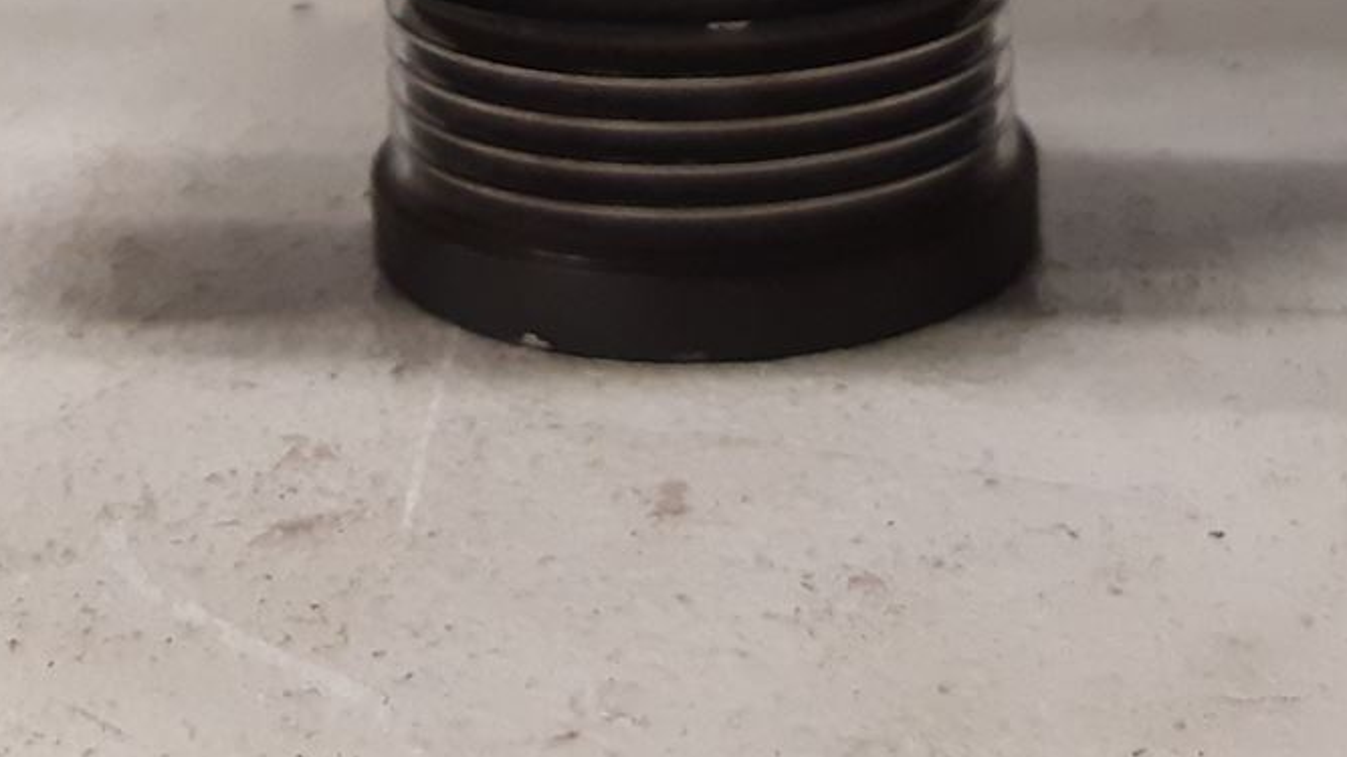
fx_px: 3107
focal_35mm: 87
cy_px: -692
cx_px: 622
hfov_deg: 24.5
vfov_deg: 12.4
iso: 200
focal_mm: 3.93
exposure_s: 1/50
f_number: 1.7
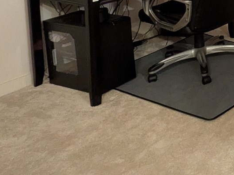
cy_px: -77
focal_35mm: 54
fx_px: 365
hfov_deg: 24.0
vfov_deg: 22.7
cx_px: 385
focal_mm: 1.83
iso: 409
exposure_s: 1/24
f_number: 2.2
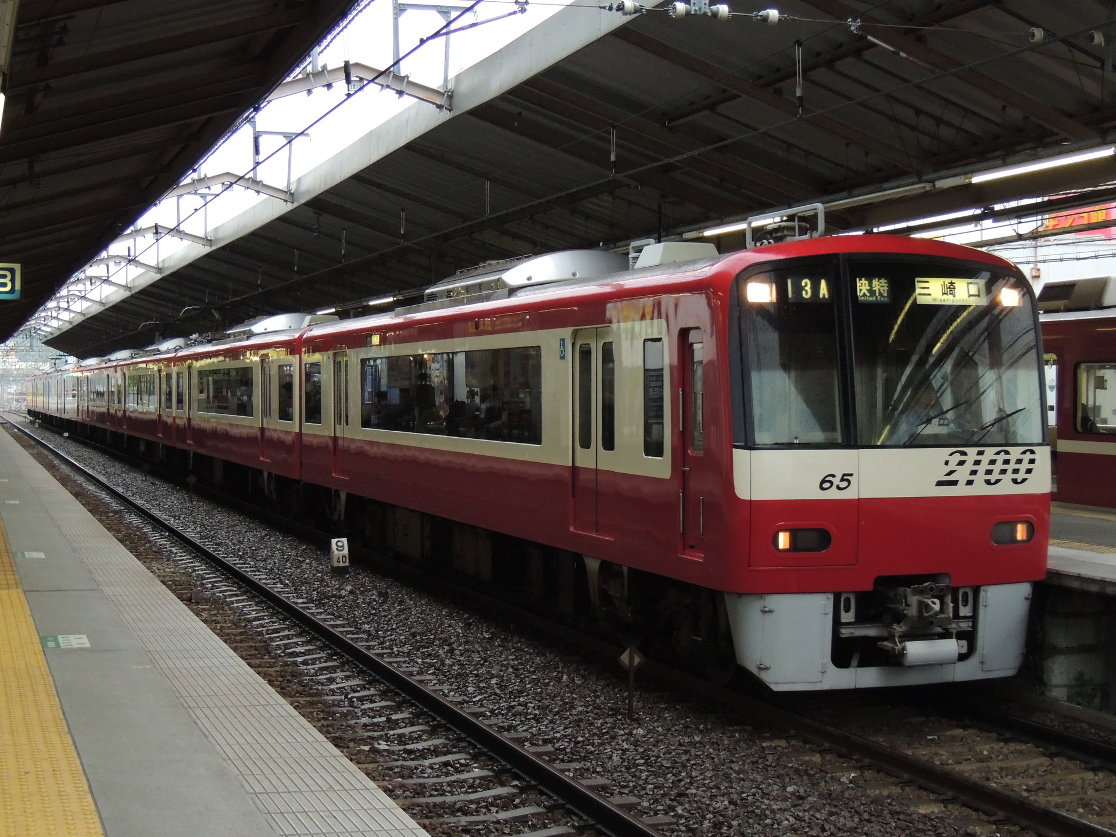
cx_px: 558
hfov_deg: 34.9
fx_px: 1773
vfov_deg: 26.6
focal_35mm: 55
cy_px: 418
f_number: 3.7
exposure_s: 1/250
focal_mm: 9.8
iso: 800
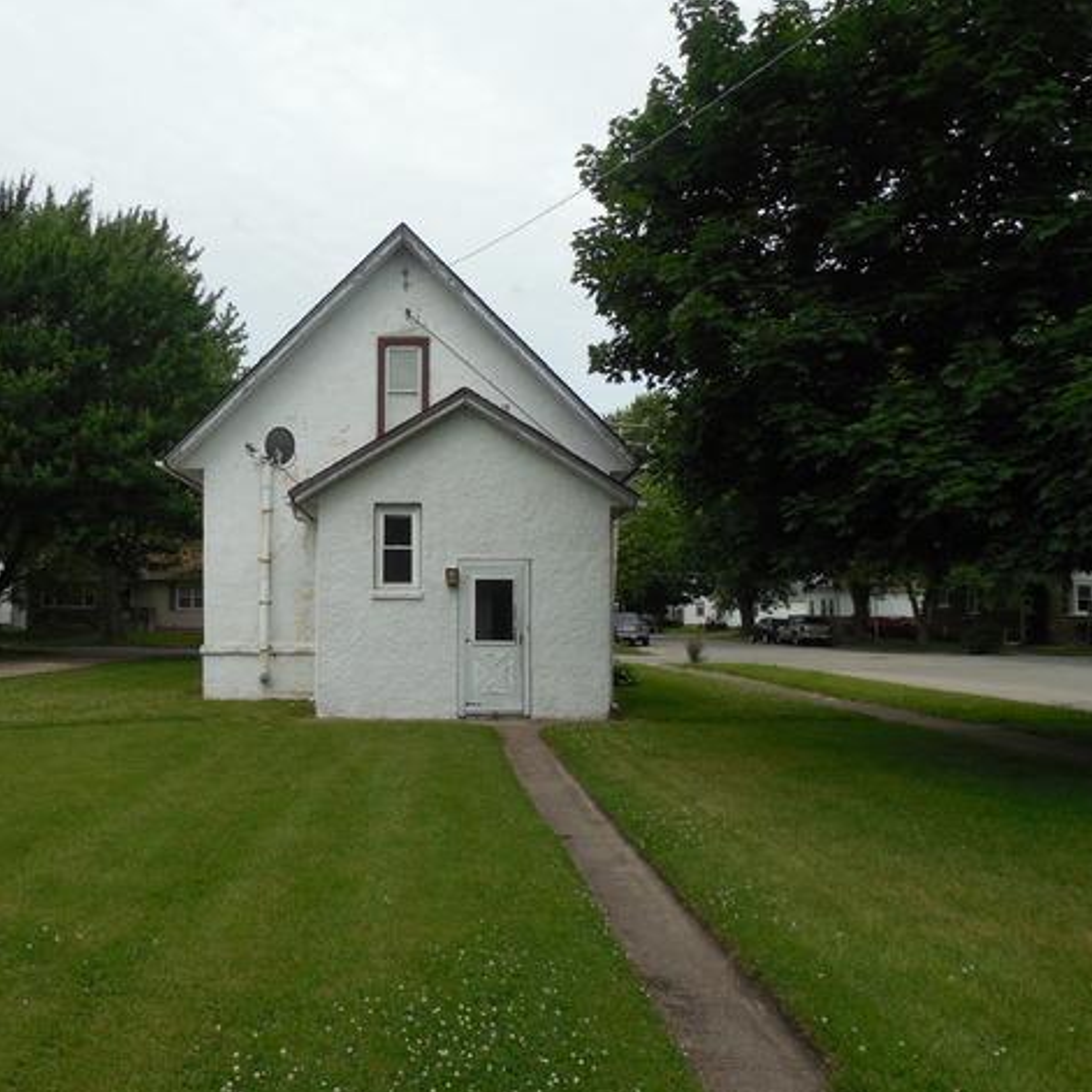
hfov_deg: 53.4
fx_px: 1071
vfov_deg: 54.0
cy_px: 552
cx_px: 406
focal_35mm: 30
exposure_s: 1/1250
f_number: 3.3
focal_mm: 4.5
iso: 125
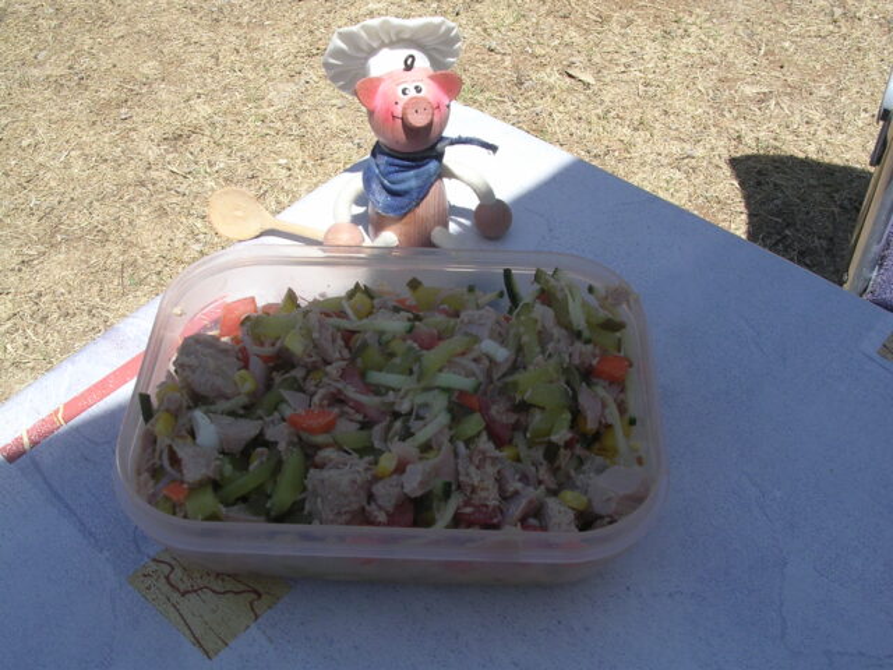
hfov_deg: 45.8
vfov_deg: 35.1
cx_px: 446
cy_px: 335
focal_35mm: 41
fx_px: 1058
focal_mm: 6.2
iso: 100
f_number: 5.8
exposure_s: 1/283
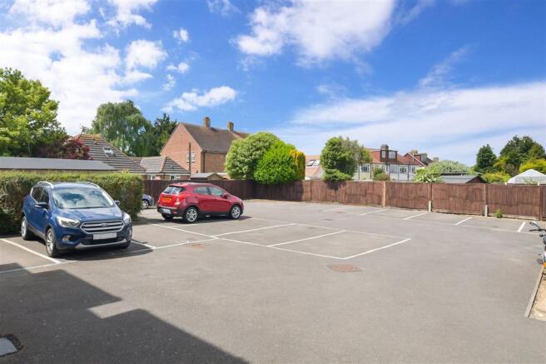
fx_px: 334
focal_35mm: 22
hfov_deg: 78.6
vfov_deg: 57.2
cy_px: 182
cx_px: 273
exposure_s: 1/1000
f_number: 8
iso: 320
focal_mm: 15
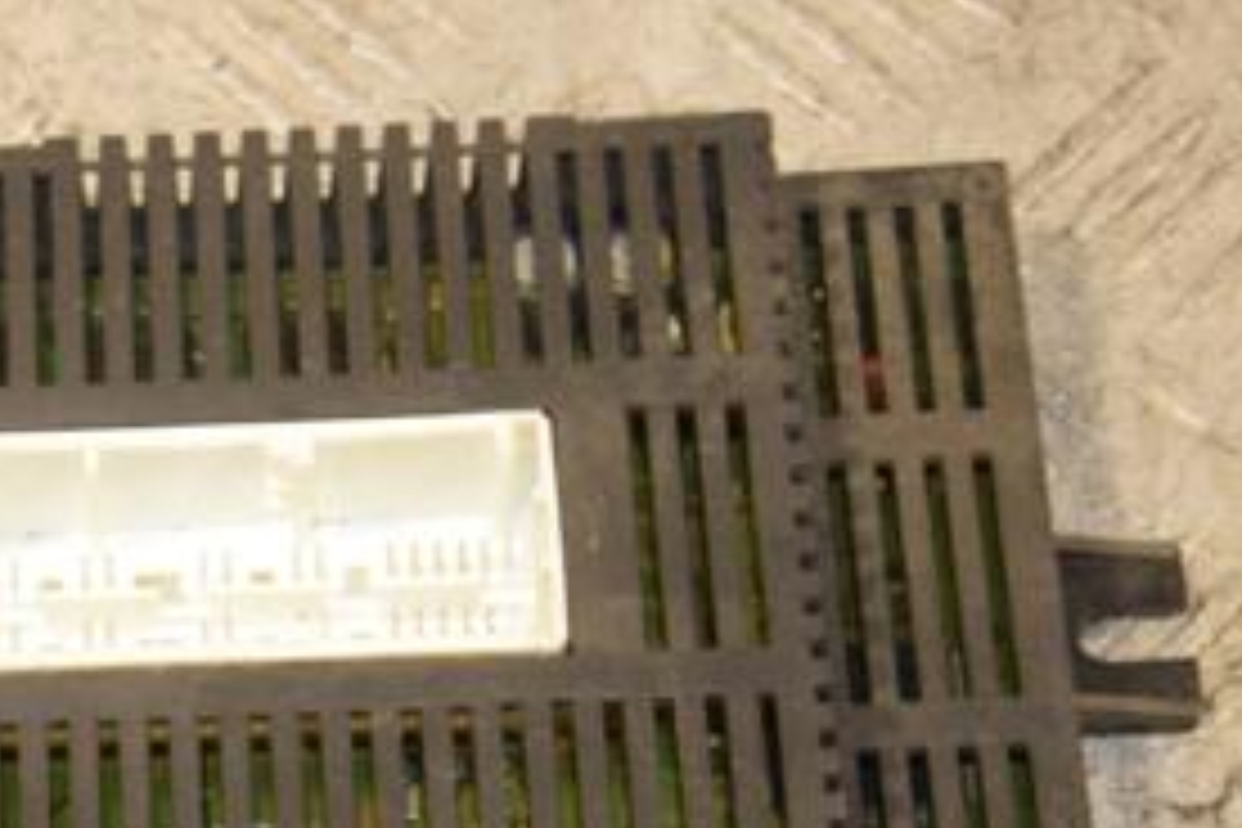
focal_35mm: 163
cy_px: 675
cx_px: 117
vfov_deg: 8.4
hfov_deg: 12.5
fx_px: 5623
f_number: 6.3
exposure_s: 1/200
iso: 800
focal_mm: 50
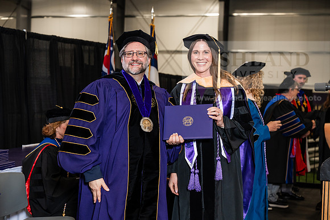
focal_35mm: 68
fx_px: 623
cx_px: 165
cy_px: 110
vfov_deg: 20.0
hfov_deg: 29.6
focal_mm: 68
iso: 1250
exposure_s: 1/200
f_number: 4.5
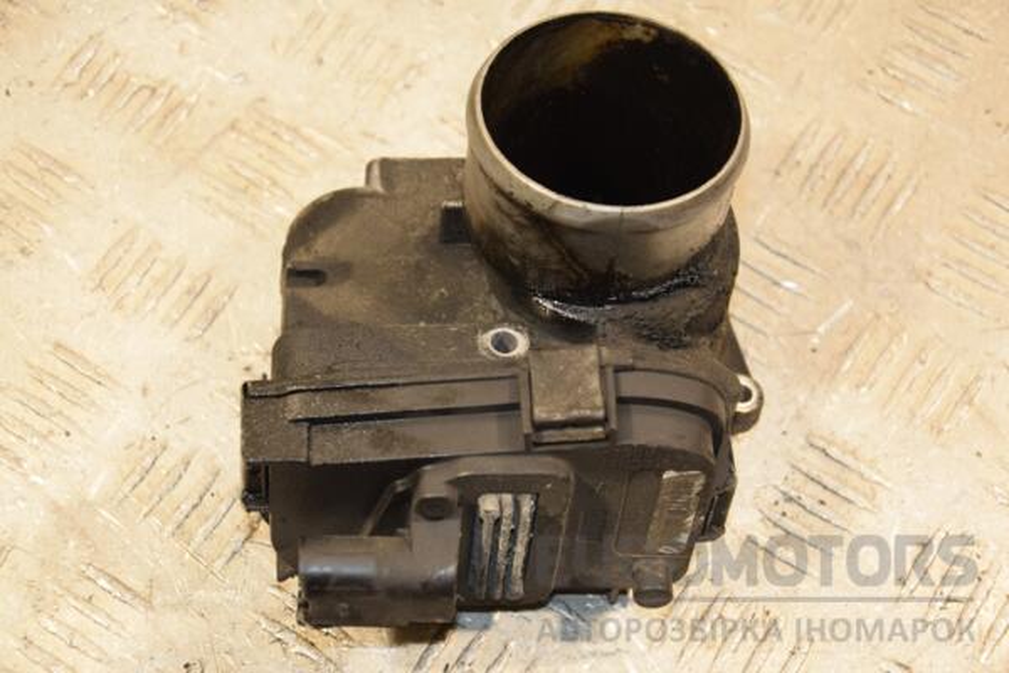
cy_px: 336
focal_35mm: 87
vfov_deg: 15.7
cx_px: 504
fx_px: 2438
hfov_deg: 23.4
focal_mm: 58
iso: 800
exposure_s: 1/160
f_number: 5
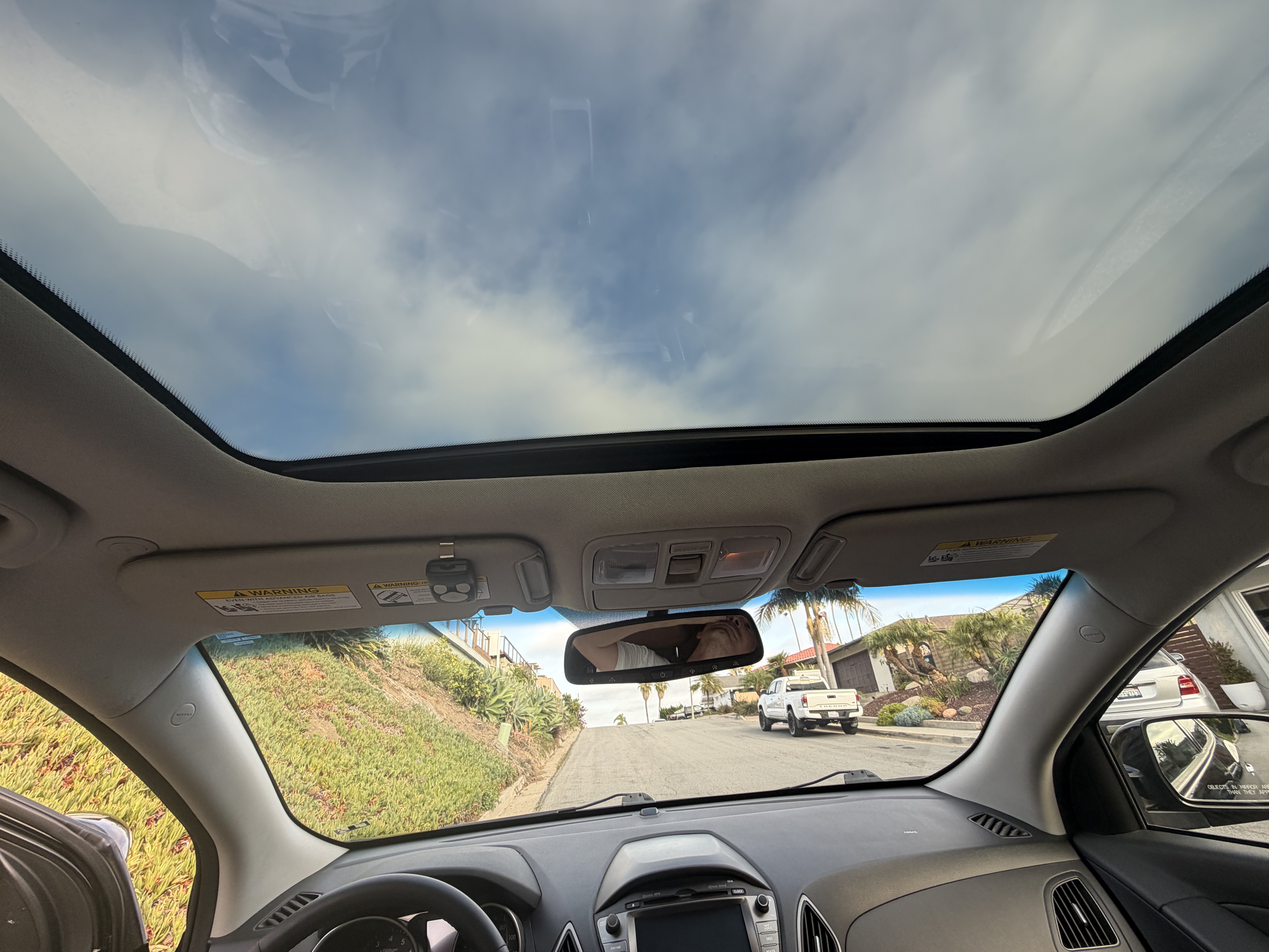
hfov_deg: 102.1
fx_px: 513
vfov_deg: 85.7
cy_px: 476
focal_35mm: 14
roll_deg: +5.7
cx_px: 634
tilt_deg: +28.7
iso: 64
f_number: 2.2
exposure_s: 1/121
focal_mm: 2.22
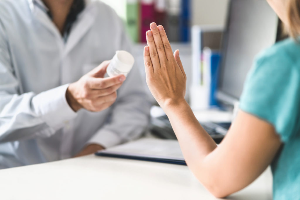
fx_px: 708
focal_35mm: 85
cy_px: 100
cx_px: 150
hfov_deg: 23.9
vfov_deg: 16.1
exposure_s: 1/100
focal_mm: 85
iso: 400
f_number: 2
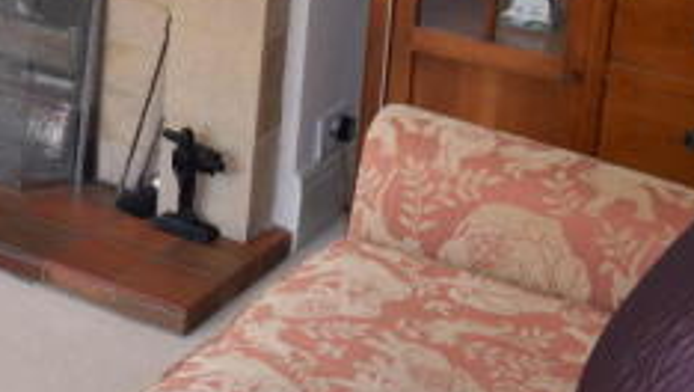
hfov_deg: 25.1
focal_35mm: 79
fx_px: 1455
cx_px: -53
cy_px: -156
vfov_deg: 14.5
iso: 800
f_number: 5
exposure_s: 1/125
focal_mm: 18
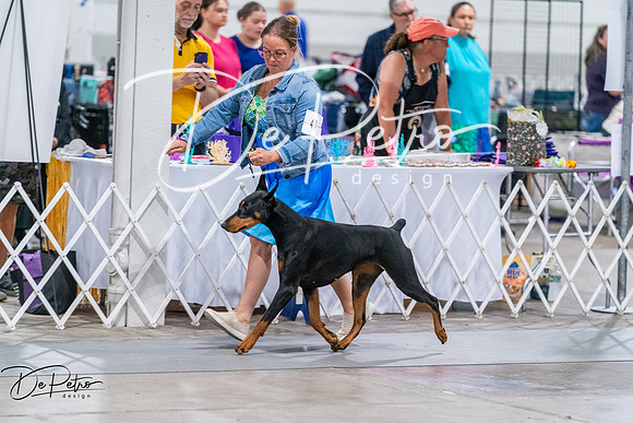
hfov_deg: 11.3
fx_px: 3201
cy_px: 212
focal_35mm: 182
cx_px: 316
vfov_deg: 7.5
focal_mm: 182
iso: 6400
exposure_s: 1/320
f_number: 3.2
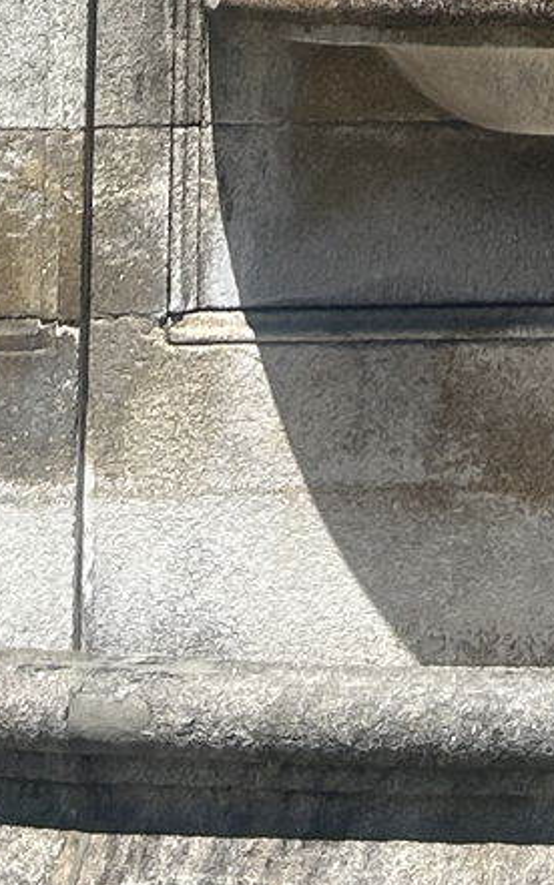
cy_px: -1034
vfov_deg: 11.4
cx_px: 678
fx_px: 3861
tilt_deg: +12.4
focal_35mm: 160
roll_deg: +0.8
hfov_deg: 8.1
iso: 50
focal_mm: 5.7
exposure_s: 1/3704
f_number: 1.5
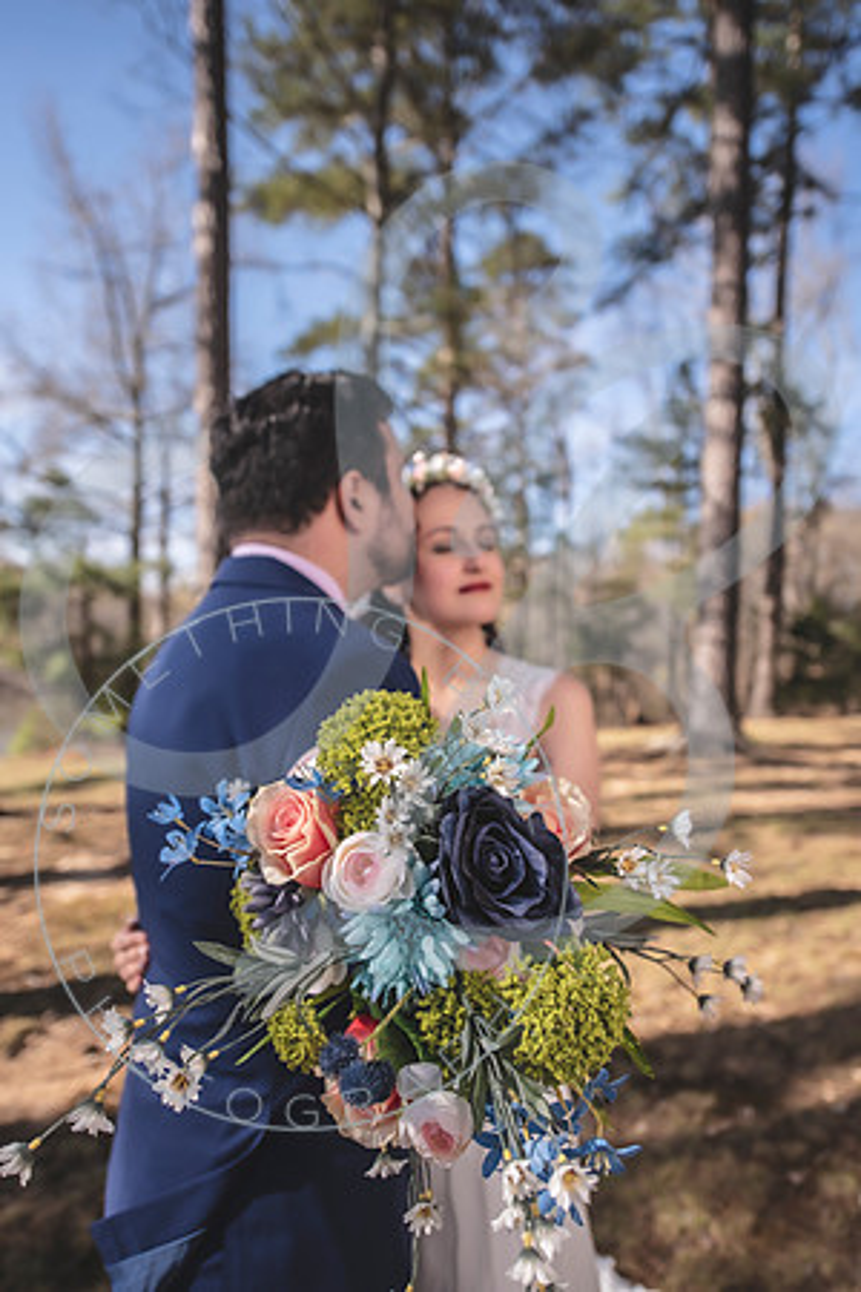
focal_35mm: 24
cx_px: 430
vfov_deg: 73.7
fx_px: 861
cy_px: 646
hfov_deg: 53.1
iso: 100
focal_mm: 24
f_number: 2.8
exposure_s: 1/1250
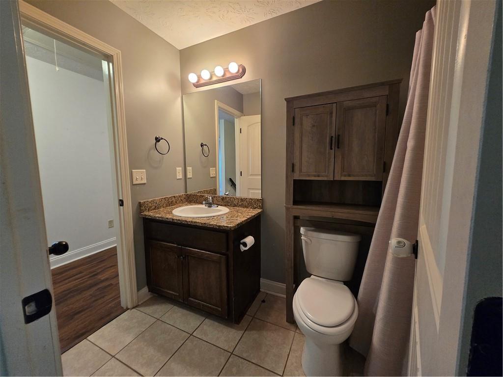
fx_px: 189
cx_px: 252
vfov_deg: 89.9
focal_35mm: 13
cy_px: 188
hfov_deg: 106.2
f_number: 2.2
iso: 200
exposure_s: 1/60
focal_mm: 1.7
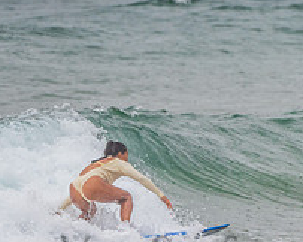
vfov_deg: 0.9
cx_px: 120
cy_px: 206
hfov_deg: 1.2
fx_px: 14648
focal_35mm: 1635
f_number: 5.6
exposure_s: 1/320
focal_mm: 500
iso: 280
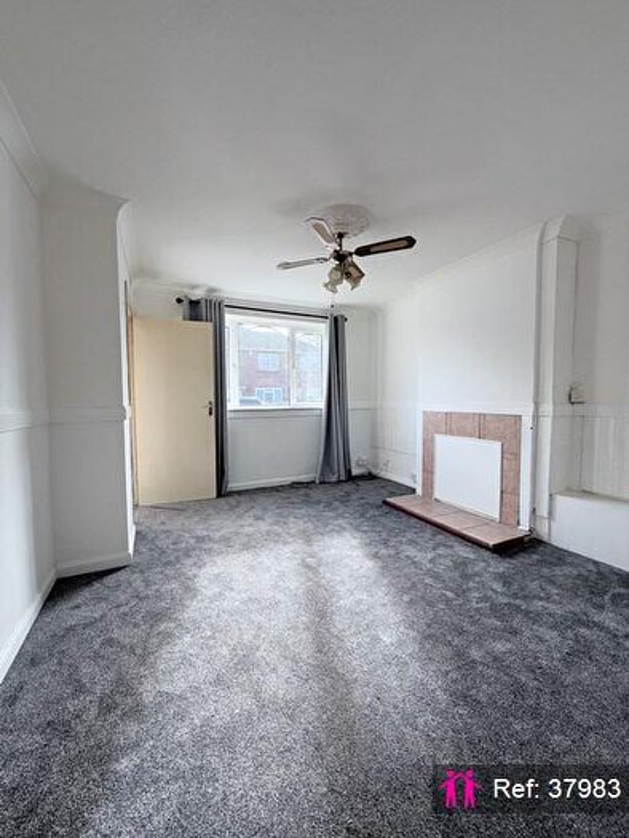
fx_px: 339
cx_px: 314
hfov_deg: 85.7
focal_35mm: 14
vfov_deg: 102.1
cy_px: 419
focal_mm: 2.22
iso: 64
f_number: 2.2
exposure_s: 1/121
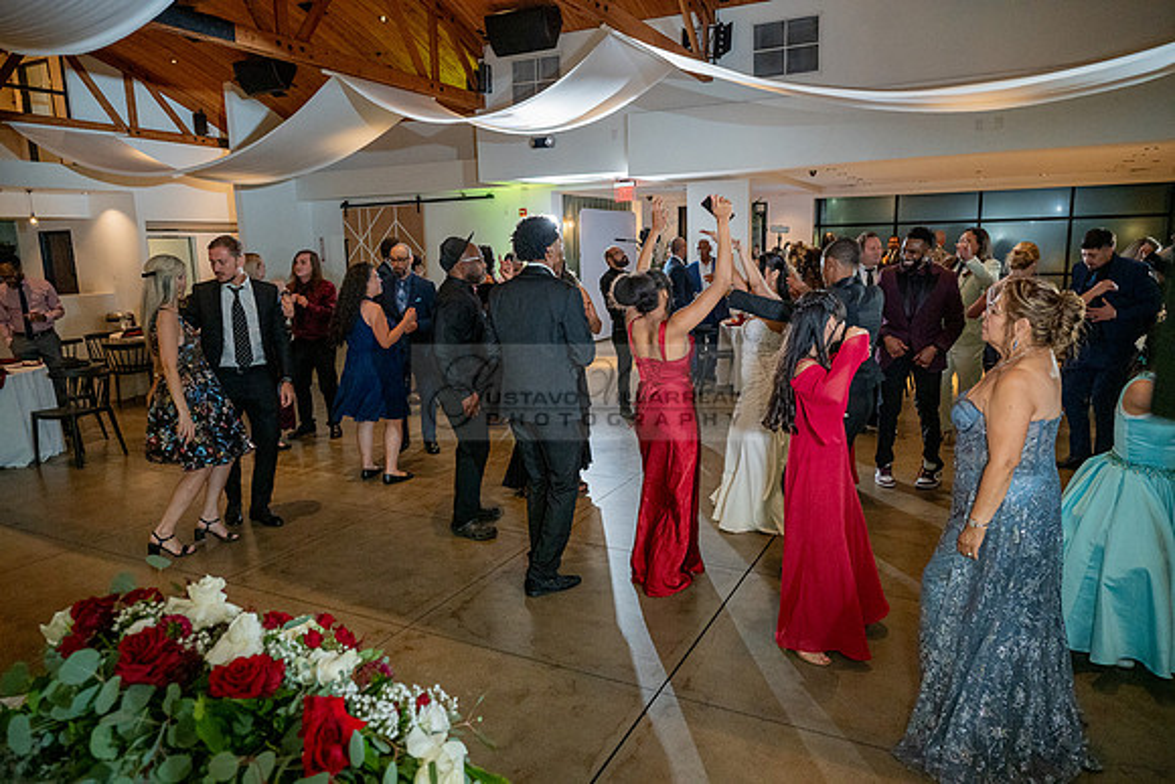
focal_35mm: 24
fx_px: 783
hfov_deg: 73.7
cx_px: 588
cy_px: 392
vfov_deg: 53.2
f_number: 4
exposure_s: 1/200
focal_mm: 24
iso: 3200
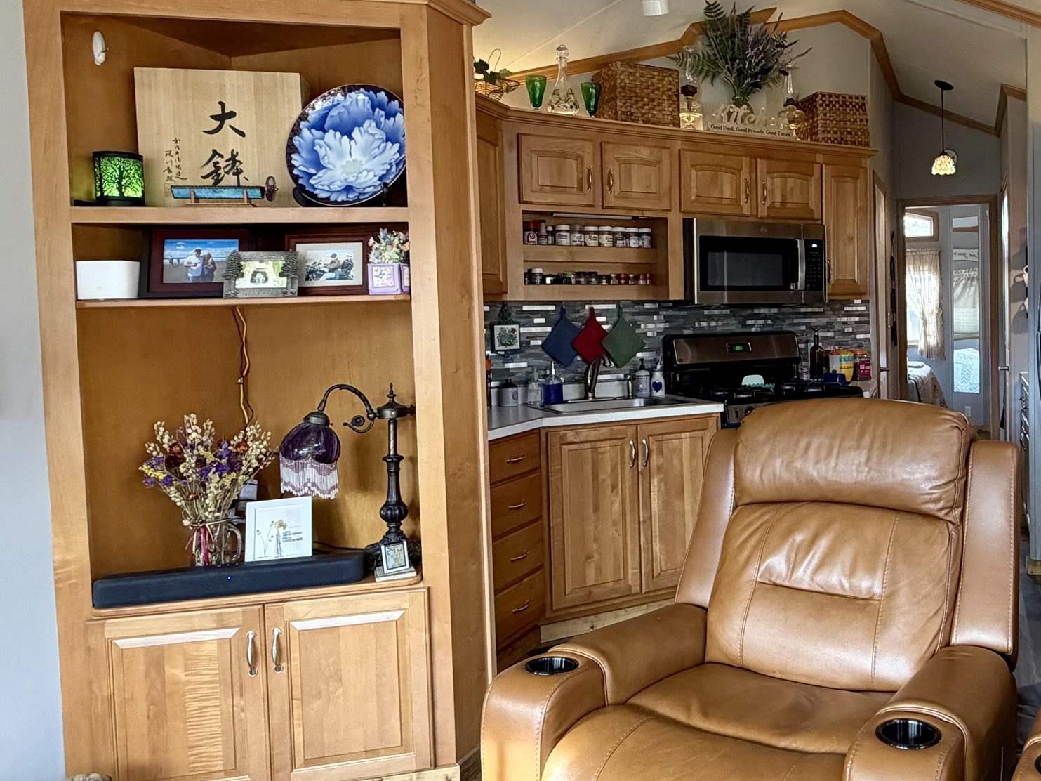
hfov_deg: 58.3
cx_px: 786
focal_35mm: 29
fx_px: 872
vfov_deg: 48.1
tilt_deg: -2.8
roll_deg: +1.6
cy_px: 341
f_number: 2.2
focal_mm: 2.22
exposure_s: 1/60
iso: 250
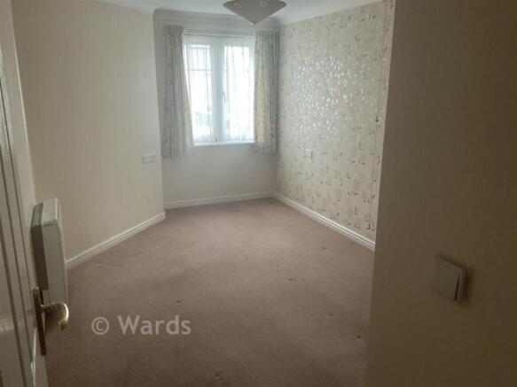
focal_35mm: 29
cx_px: 258
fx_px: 433
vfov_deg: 48.2
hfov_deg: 61.7
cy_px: 194
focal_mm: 3
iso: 125
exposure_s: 1/60
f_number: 1.8
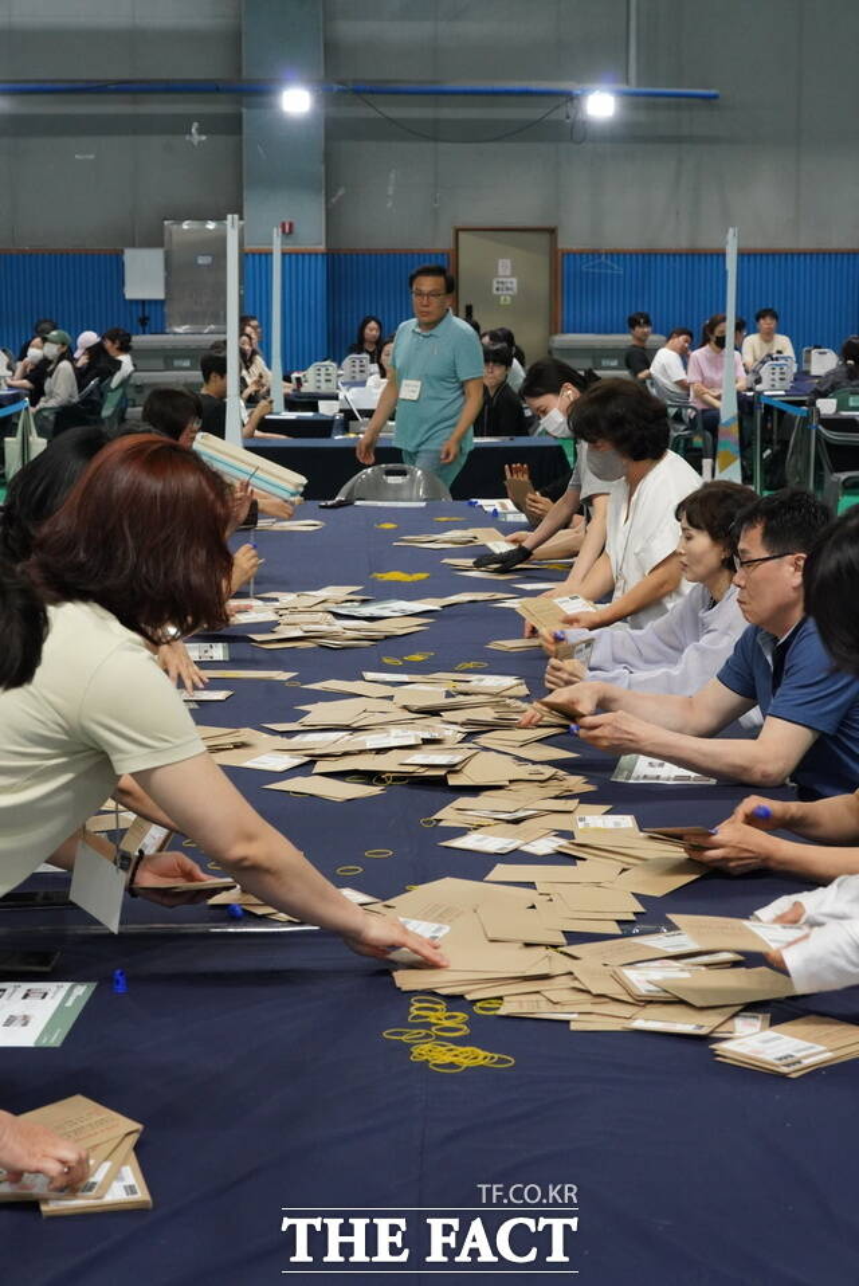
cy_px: 643
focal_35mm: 70
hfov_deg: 19.5
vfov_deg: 28.8
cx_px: 430
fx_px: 2502
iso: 3200
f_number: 10
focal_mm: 70
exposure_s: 1/125
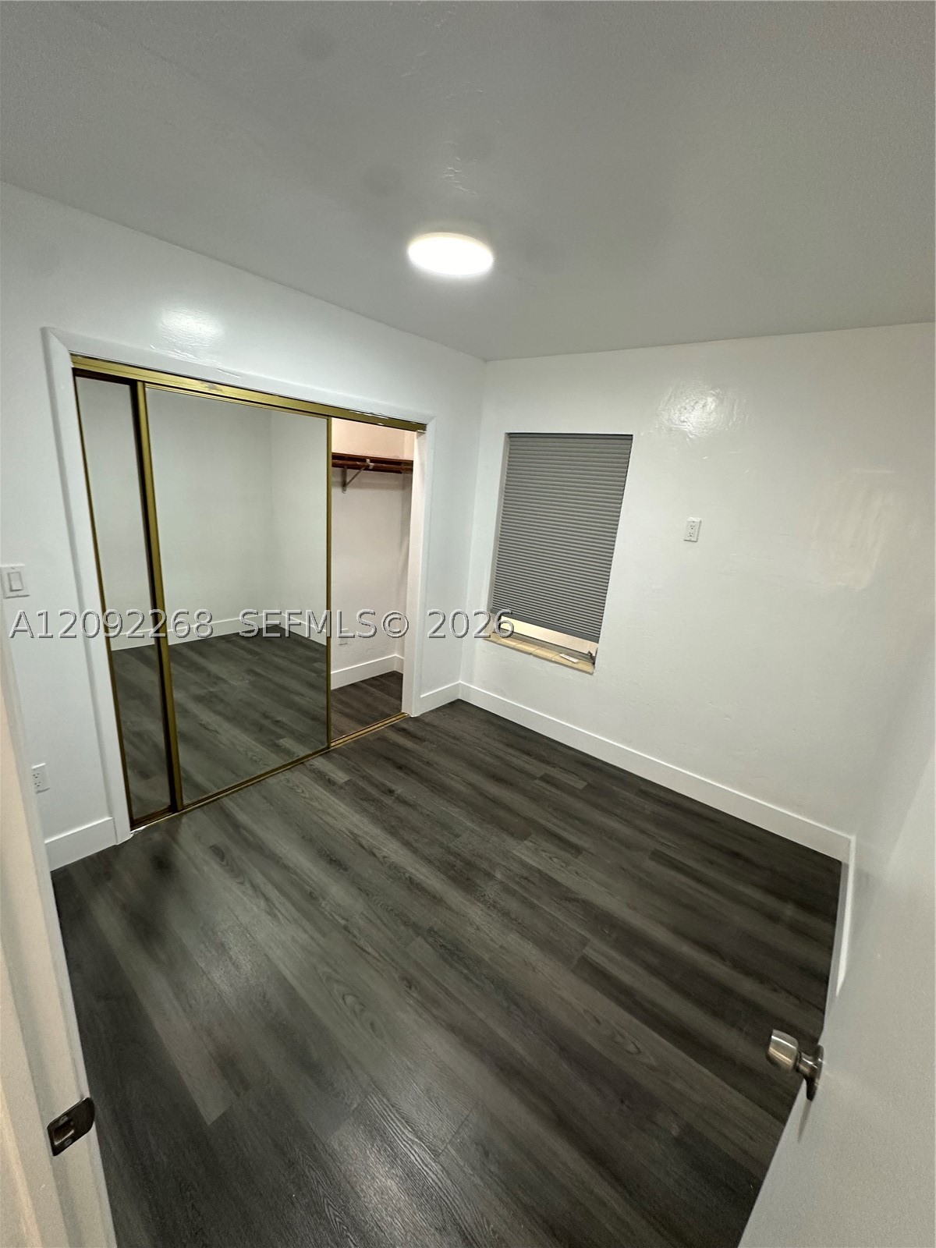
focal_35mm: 14
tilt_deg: -16.2
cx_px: 468
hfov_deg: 85.7
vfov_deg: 102.1
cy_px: 624
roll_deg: -3.4
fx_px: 505
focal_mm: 2.22
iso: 200
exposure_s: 1/60
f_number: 2.2
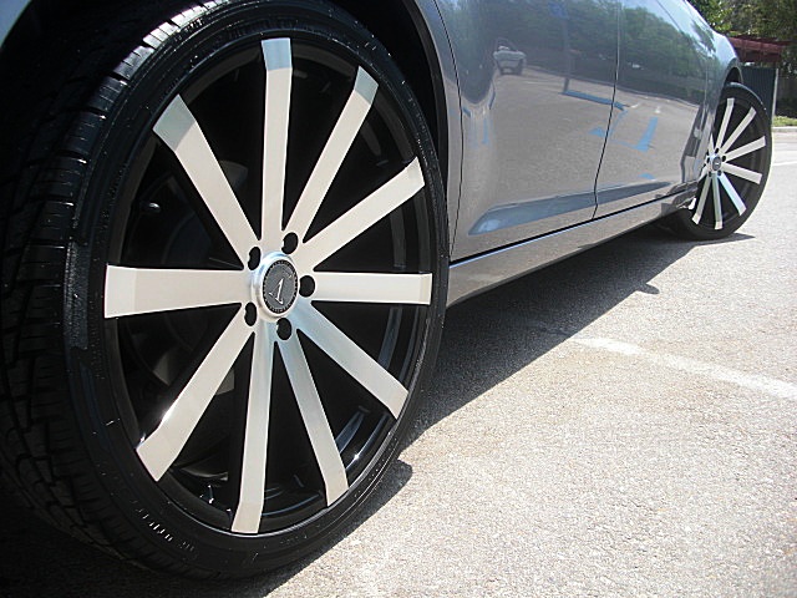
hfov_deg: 51.4
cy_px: 299
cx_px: 398
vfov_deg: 39.7
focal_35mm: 36
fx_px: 829
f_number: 2.8
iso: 50
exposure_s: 1/400
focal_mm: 6.3
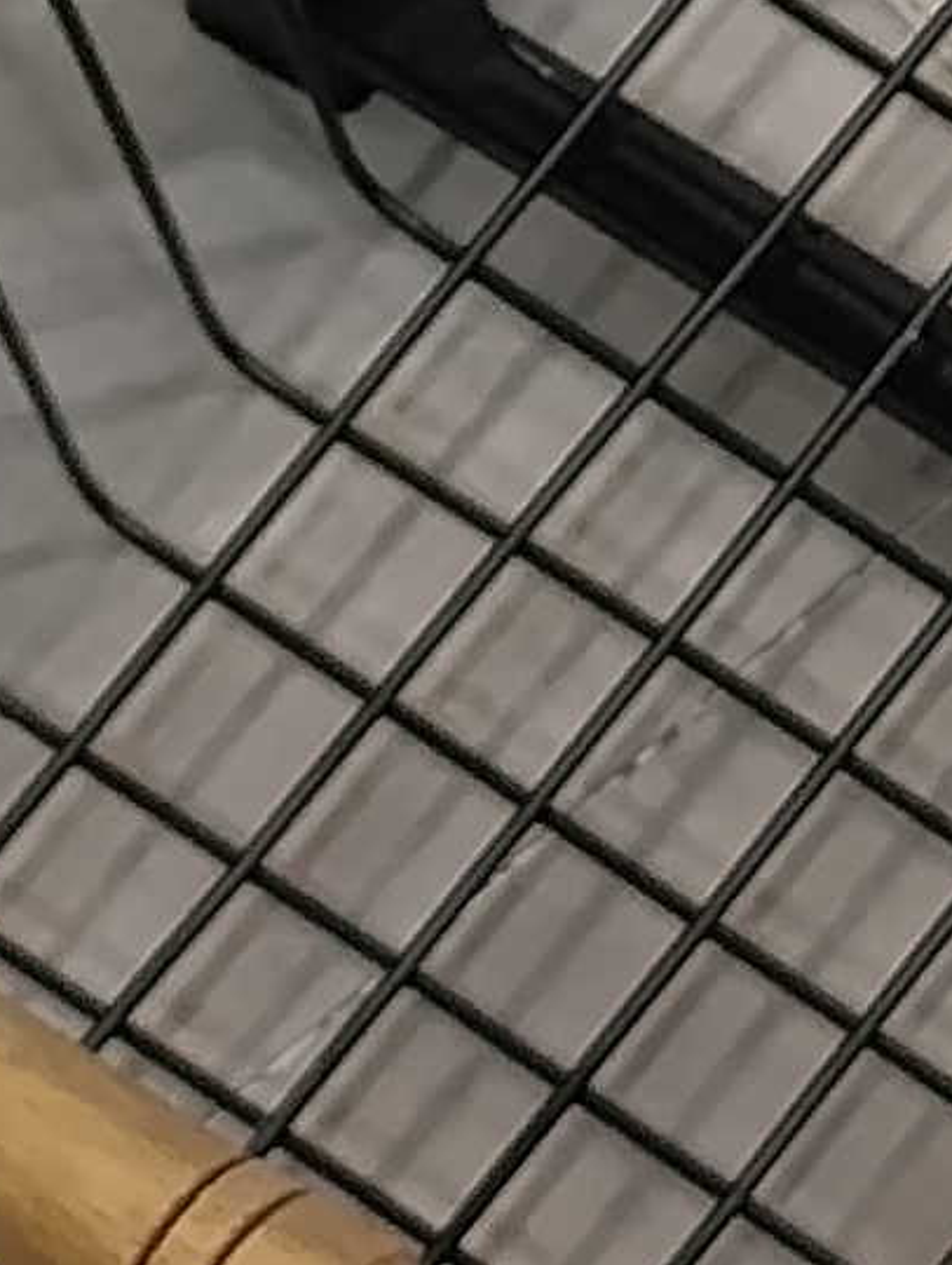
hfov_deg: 4.2
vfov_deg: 5.5
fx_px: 12726
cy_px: -1563
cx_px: 1843
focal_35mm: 348
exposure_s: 1/50
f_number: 1.65
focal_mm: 6.14
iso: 1000
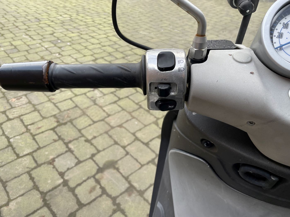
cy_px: 108
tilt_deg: -37.6
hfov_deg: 67.3
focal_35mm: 26
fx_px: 218
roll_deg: -2.4
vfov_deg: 53.1
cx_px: 145
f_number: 1.6
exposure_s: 1/219
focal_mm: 4.2
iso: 32
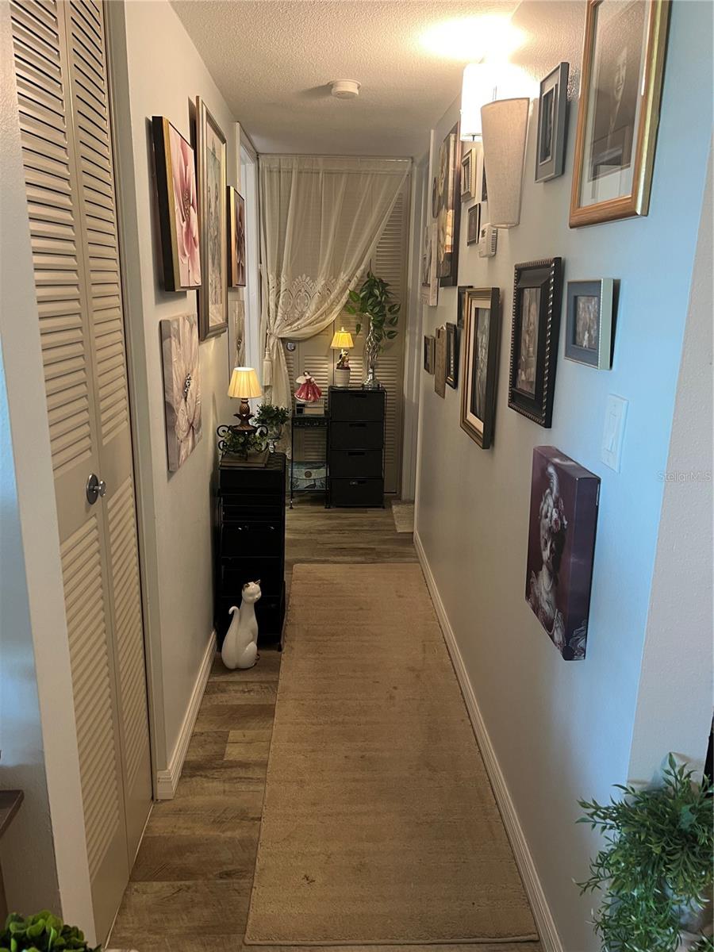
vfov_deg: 67.3
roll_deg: -1.0
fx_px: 715
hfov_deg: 53.1
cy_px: 476
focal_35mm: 26
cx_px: 357
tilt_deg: -13.5
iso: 160
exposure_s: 1/60
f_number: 1.5
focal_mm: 5.7
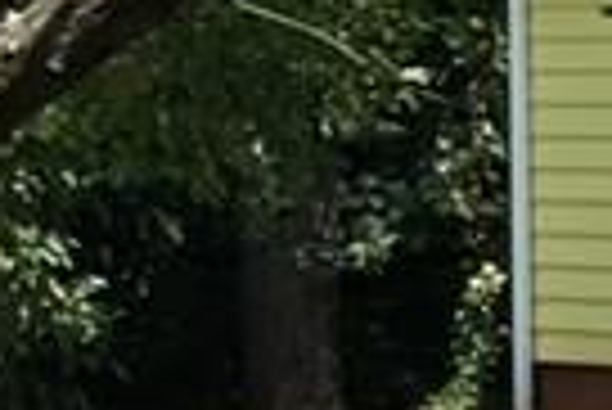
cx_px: 2205
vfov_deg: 5.7
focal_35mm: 242
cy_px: 167
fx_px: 4118
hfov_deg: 7.0
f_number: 2.4
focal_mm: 3.3
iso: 25
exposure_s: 1/599
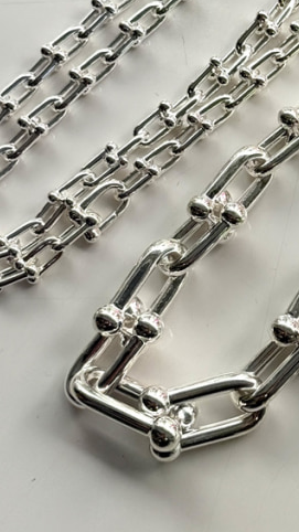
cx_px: 291
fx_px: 1565
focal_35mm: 111
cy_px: 206
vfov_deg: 19.3
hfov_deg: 10.8
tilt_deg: -78.3
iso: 80
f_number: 1.78
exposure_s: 1/681
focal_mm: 6.76
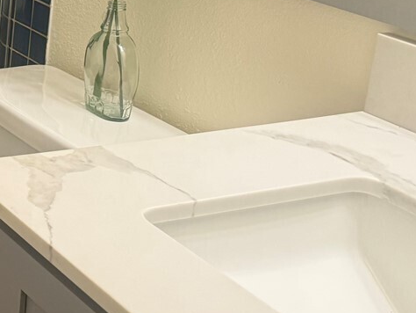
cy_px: -6
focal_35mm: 81
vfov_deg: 17.8
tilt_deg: -14.5
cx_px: -239
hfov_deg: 20.1
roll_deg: -1.2
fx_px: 974
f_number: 1.78
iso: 200
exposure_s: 1/120
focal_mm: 6.76
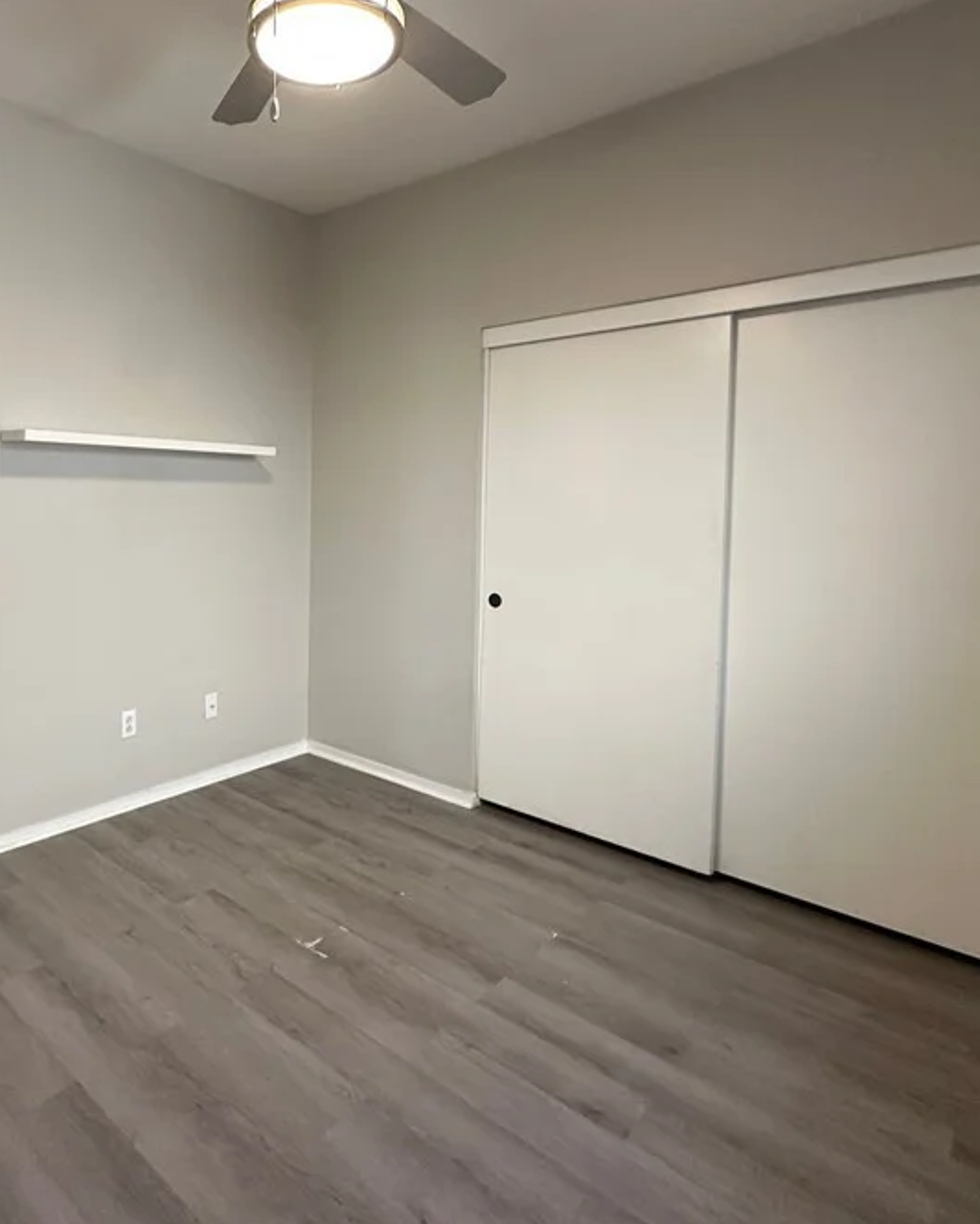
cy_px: 524
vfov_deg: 77.2
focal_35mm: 21
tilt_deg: -0.4
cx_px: 281
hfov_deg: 62.8
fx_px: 761
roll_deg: -0.2
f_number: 2.2
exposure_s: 1/120
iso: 250
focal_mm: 2.22
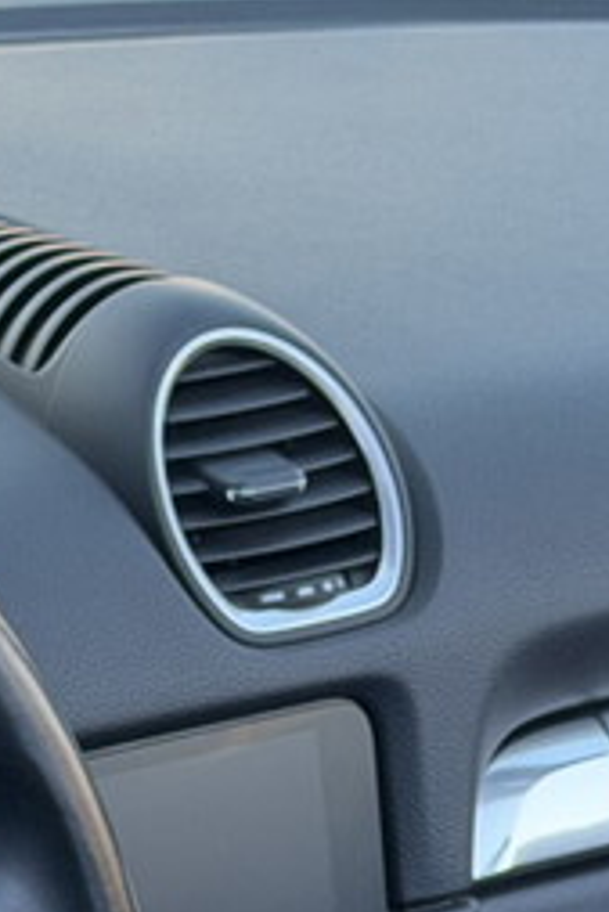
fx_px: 5118
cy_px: 1352
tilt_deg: -26.3
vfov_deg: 9.9
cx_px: -512
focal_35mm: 202
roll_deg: -0.7
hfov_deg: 6.6
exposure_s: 1/163
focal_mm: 6.76
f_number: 1.78
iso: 160
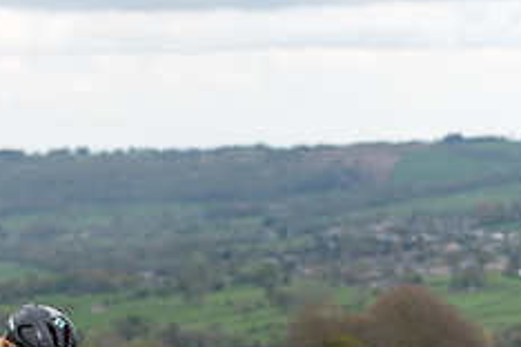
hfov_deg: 10.6
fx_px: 2793
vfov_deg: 7.1
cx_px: 60
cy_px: 397
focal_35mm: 193
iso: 200
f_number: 3.5
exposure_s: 1/640
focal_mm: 78
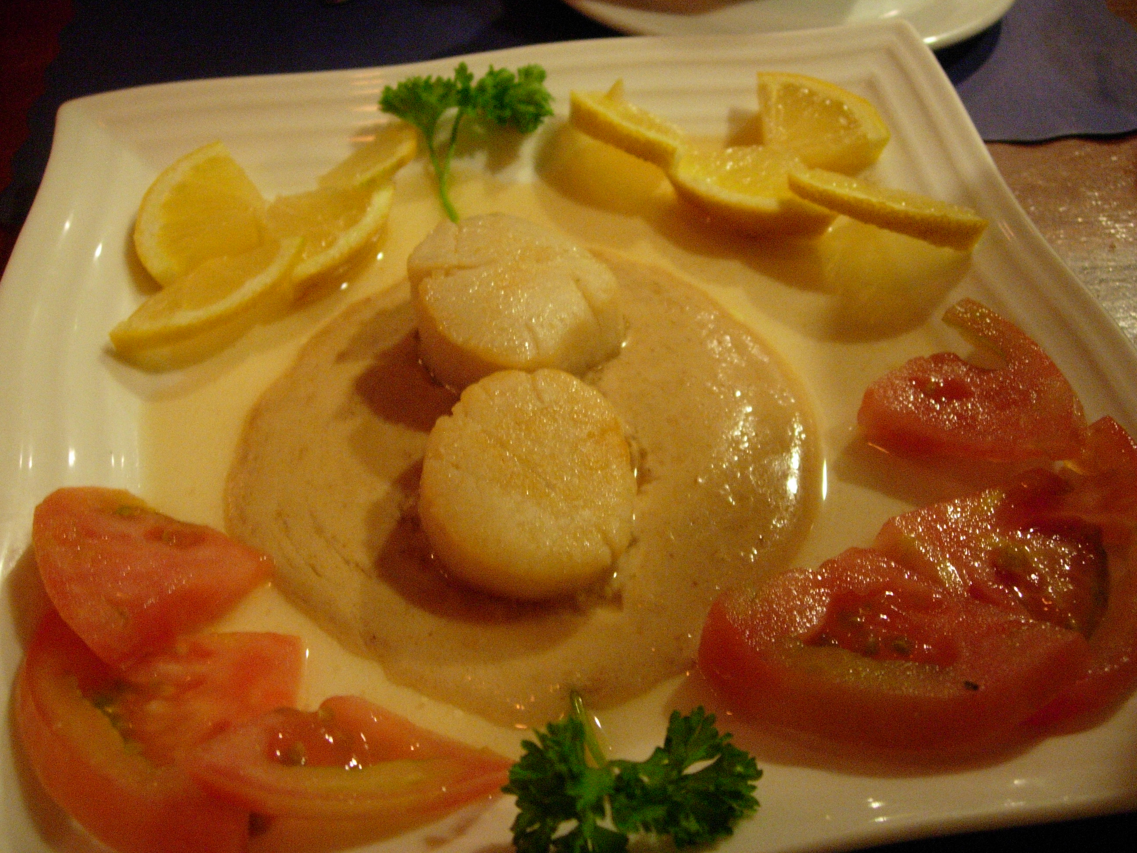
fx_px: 1248
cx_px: 568
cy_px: 426
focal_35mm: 38
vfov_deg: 37.7
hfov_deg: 49.0
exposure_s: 1/22.6
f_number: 2.8
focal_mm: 7.8
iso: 400
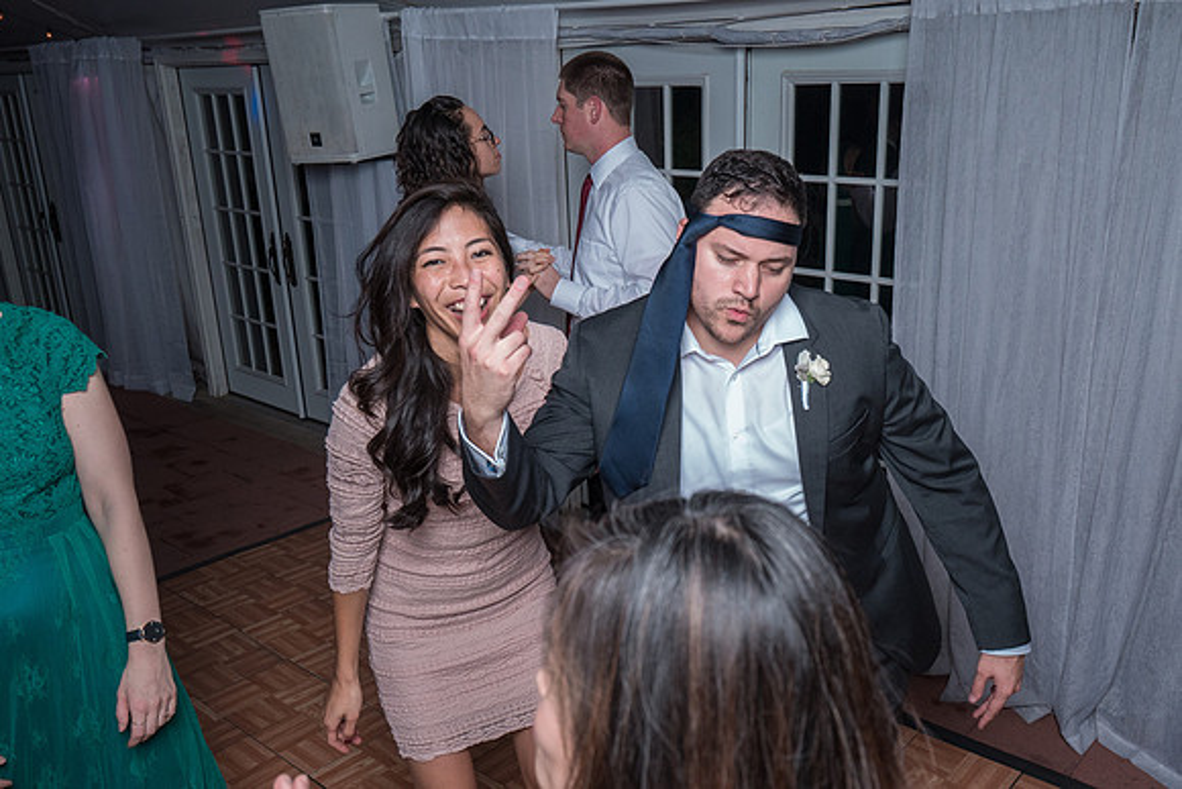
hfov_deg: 61.4
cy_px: 439
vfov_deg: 43.4
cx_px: 684
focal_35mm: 30
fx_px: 988
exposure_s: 1/200
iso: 2000
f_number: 5.6
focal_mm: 24
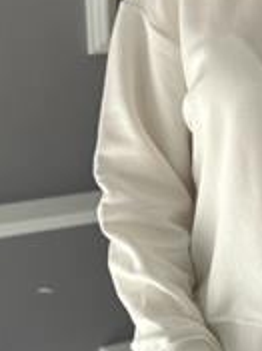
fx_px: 1445
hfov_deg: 10.2
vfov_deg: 13.8
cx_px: 338
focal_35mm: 143
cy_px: 110
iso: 80
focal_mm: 6.86
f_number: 1.78
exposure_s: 1/121
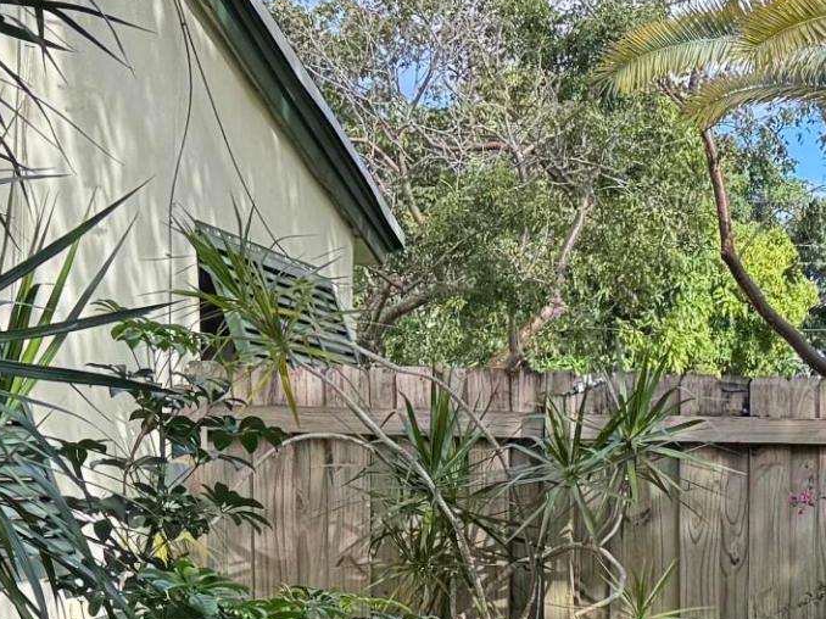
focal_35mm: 102
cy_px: 625
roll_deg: -0.4
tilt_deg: -3.9
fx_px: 2433
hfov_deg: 18.1
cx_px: 1042
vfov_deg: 14.3
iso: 80
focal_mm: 6.76
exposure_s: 1/925
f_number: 1.78
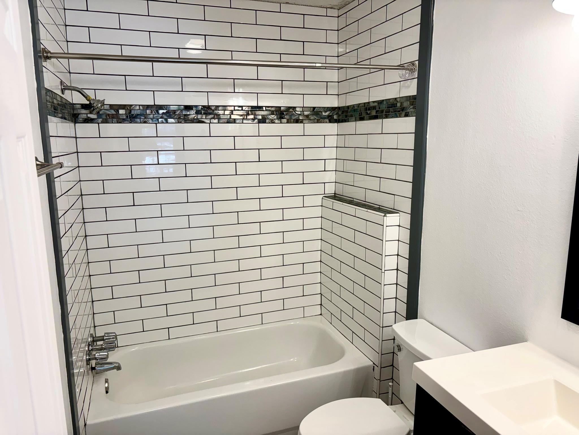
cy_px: 218
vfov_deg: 53.1
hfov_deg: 67.3
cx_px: 290
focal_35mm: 26
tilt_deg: -11.2
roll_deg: +0.6
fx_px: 435
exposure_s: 1/120
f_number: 1.6
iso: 64
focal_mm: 5.96
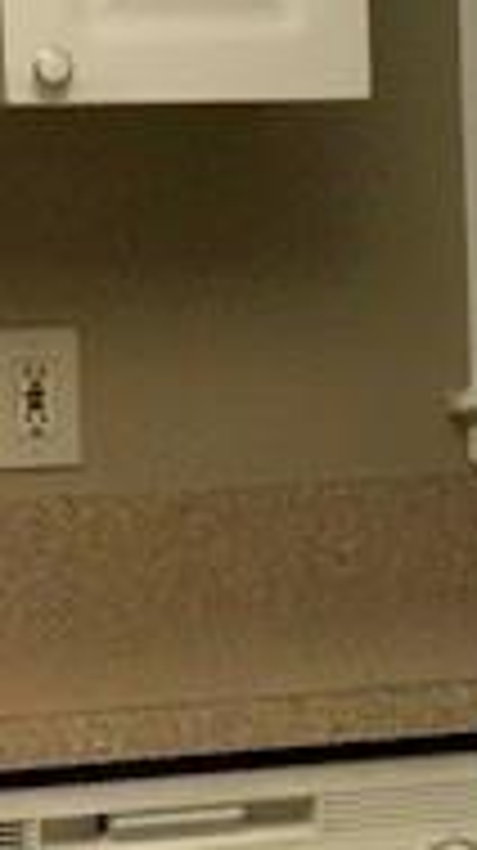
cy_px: 315
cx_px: 1260
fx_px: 4733
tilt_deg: -3.2
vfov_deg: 10.3
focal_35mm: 210
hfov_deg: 5.5
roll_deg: +0.4
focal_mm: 6.6
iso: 200
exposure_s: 1/60
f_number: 2.8
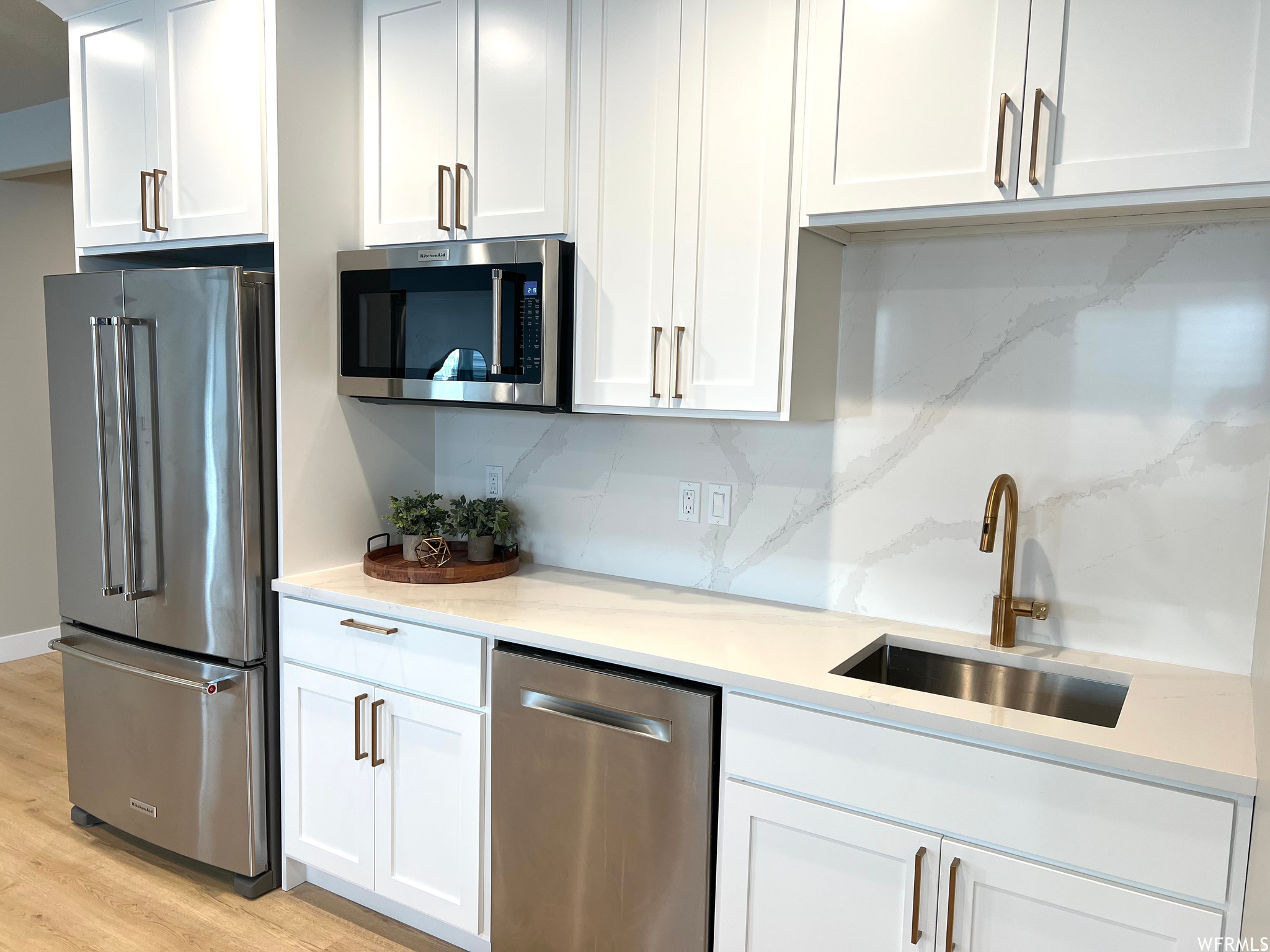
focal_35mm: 26
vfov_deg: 53.1
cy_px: 476
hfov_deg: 67.3
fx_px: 954
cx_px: 635
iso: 64
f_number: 1.5
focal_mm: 5.7
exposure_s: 1/120
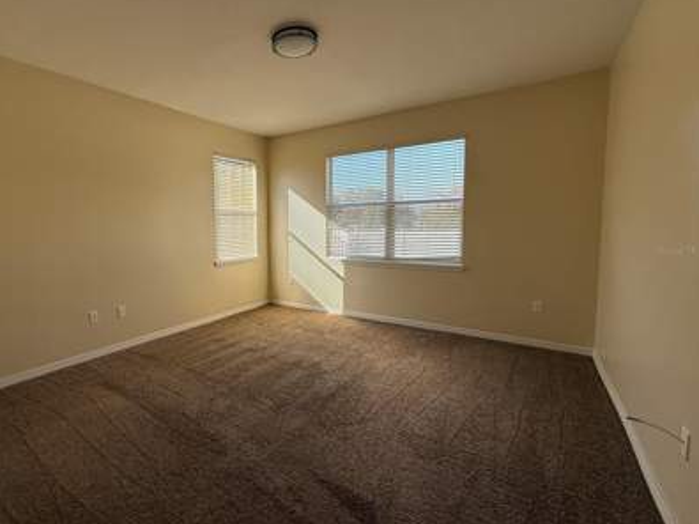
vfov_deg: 74.7
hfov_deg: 89.9
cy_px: 250
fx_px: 343
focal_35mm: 17
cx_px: 281
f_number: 2.2
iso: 64
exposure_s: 1/335
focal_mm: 2.22
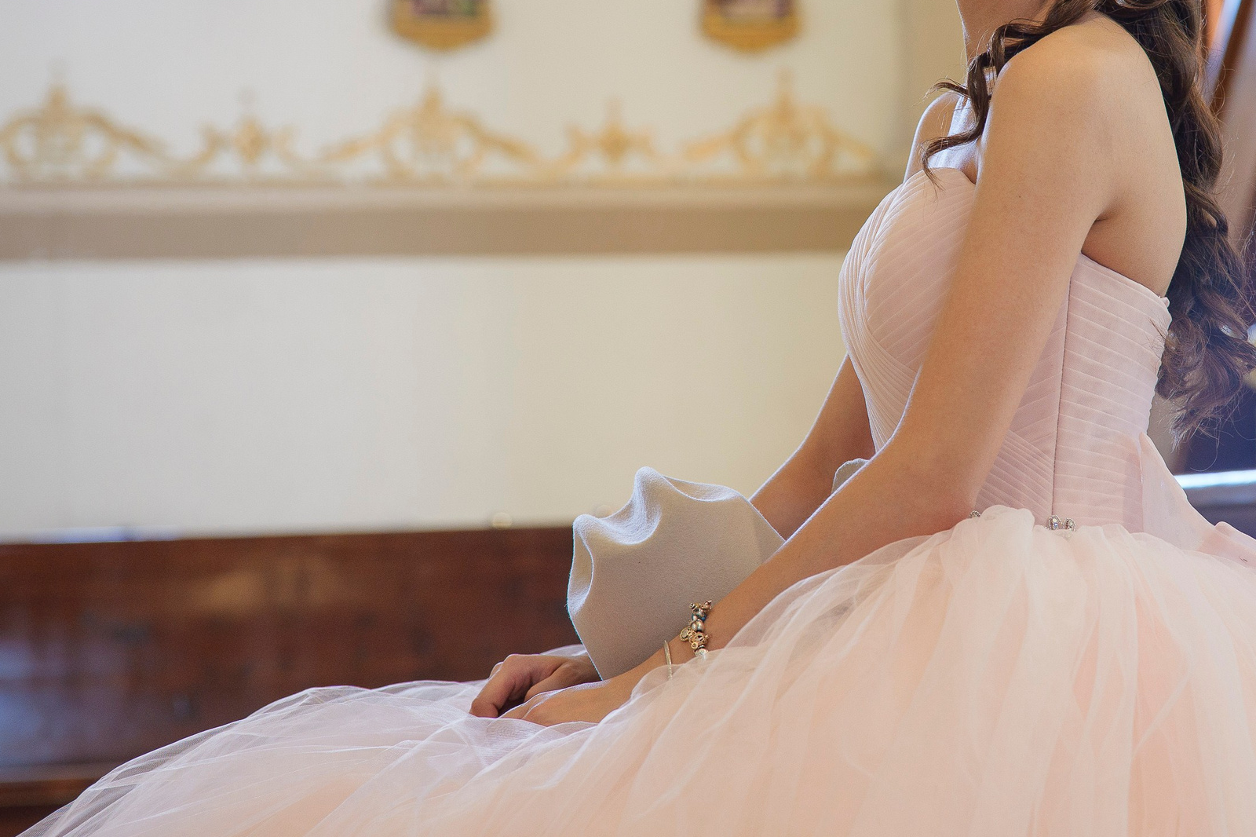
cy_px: 202
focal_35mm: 120
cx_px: 930
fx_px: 4186
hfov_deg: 17.0
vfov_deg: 11.4
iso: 800
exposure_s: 1/60
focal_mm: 75
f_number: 3.5
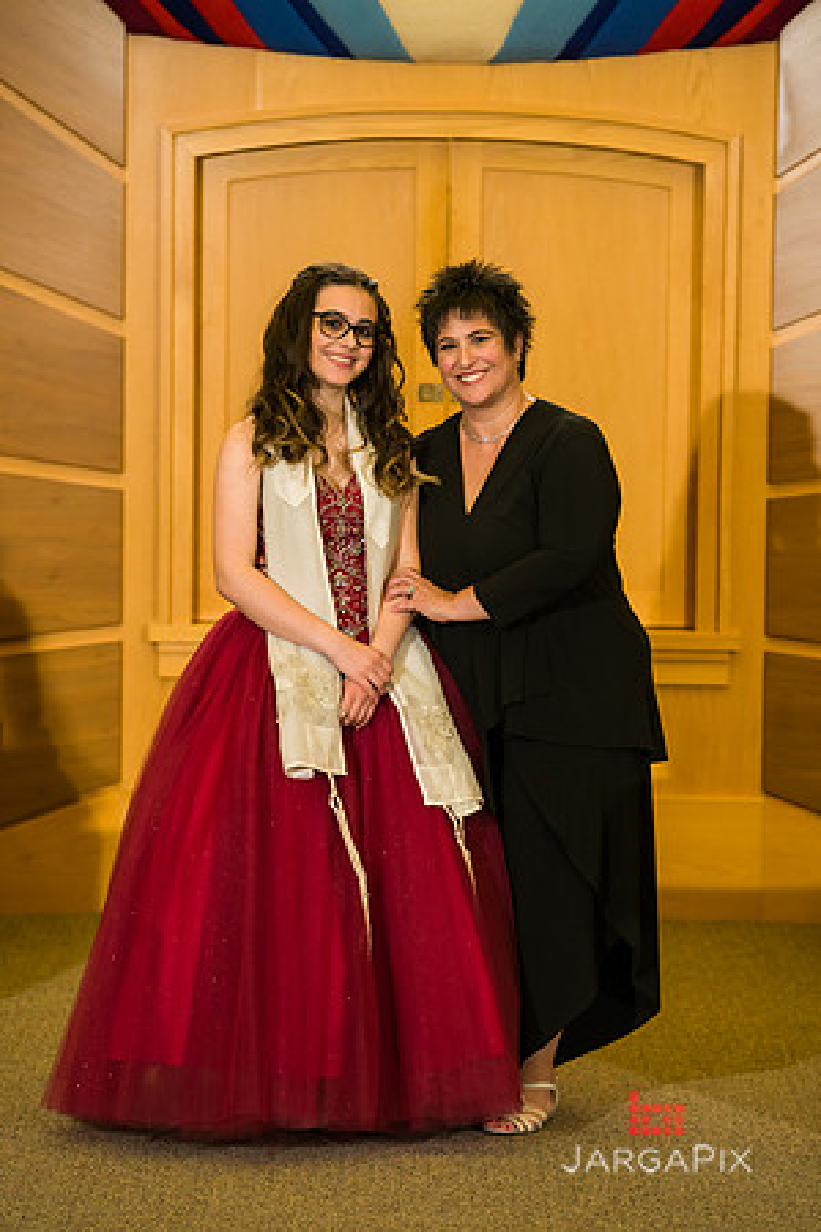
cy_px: 616
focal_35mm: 150
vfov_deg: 13.7
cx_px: 410
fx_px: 5131
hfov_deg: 9.1
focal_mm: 150
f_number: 5.6
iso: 640
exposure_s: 1/200
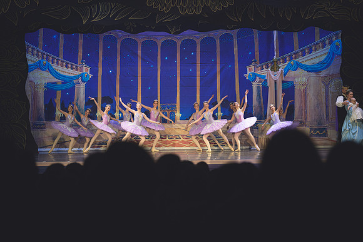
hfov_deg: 20.2
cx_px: 167
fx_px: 1021
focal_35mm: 101
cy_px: 121
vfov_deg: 13.5
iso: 1800
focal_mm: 92
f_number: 2.8
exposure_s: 1/320
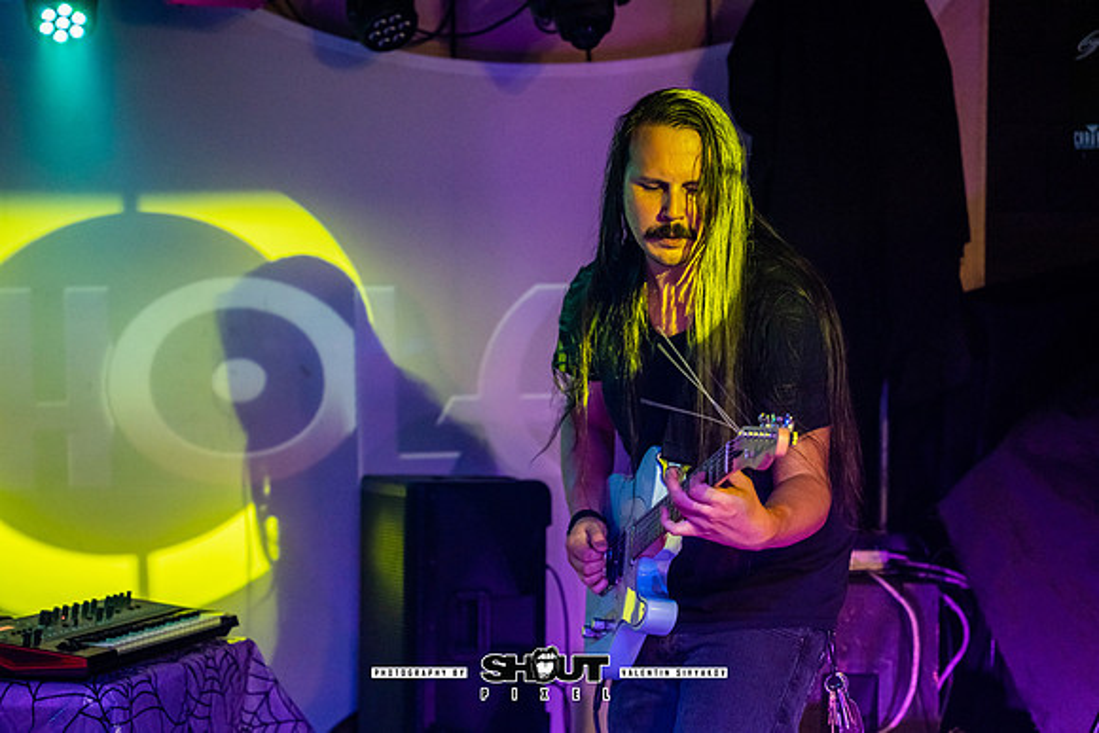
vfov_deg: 19.5
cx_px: 550
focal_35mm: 70
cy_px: 366
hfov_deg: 28.8
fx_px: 2137
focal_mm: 70
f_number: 2.8
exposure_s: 1/200
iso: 3200
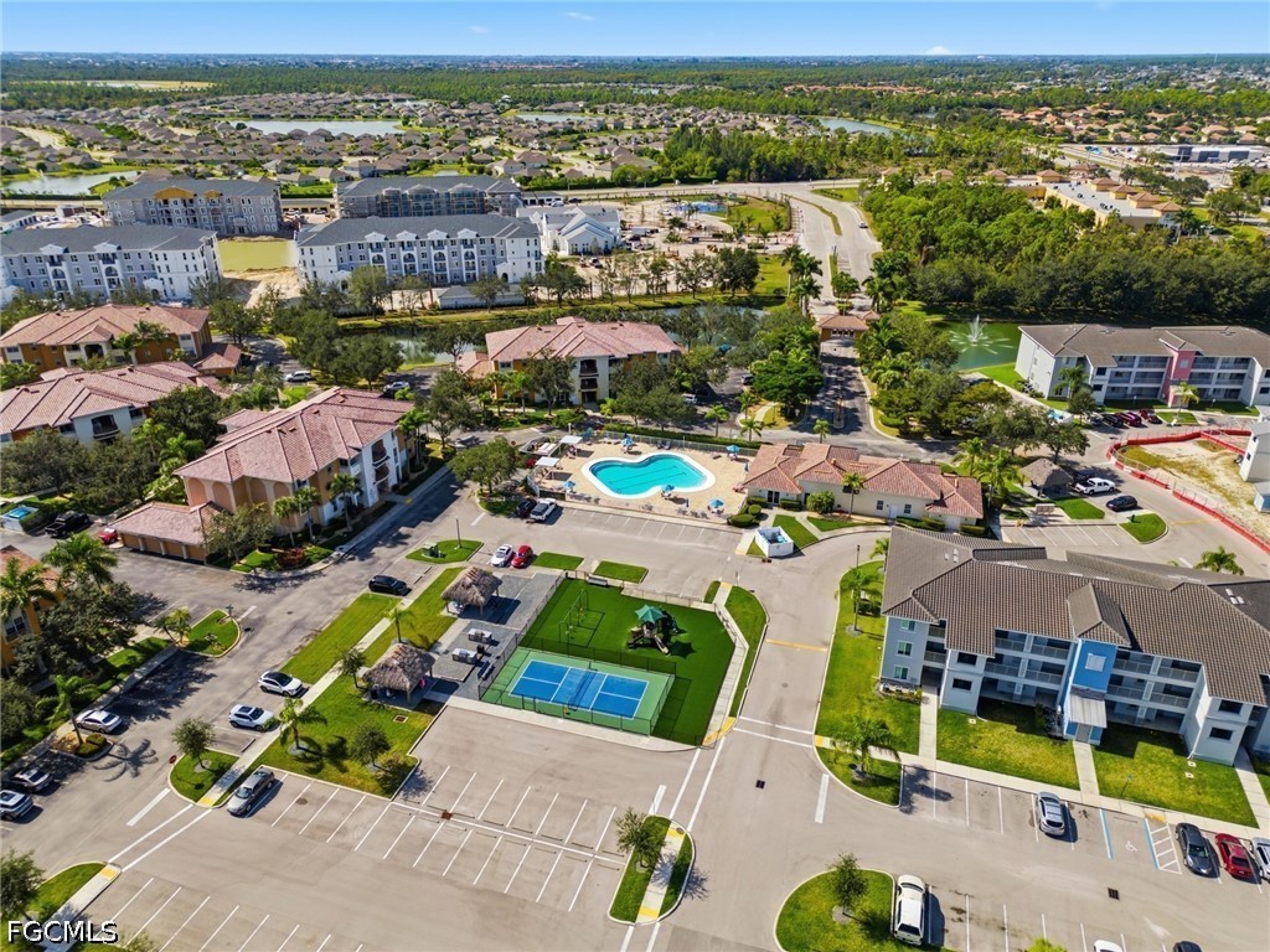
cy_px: 476
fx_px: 881
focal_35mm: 24
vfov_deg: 56.8
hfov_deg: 71.6
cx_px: 635
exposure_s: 1/80
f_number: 1.7
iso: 110
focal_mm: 6.7
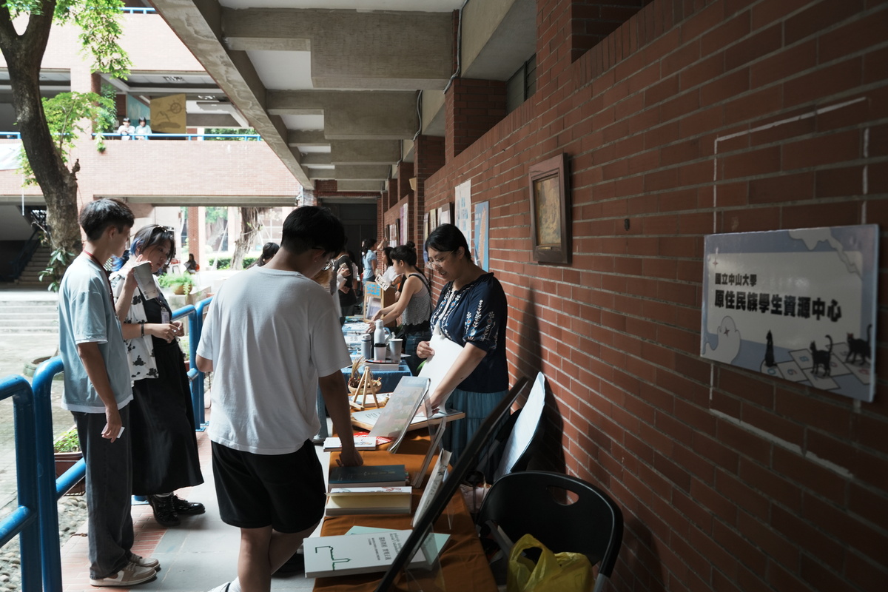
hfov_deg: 61.9
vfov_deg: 43.6
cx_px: 444
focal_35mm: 30
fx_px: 740
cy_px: 296
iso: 800
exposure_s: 1/80
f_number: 5.6
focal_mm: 30
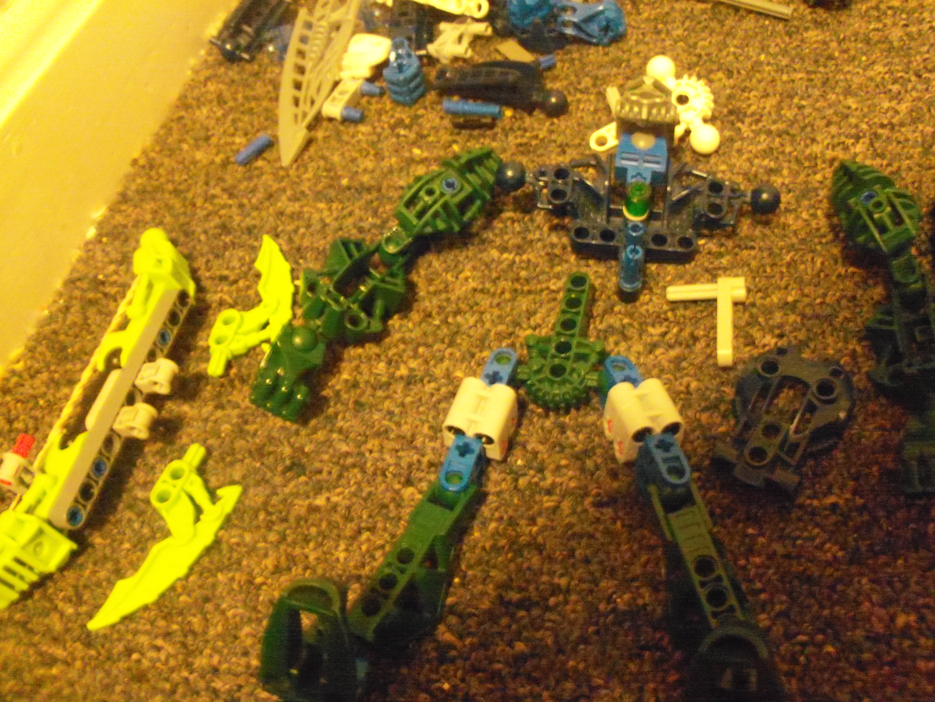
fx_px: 945
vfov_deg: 40.7
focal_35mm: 35
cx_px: 468
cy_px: 351
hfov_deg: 52.6
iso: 800
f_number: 3
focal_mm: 6.3
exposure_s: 1/2
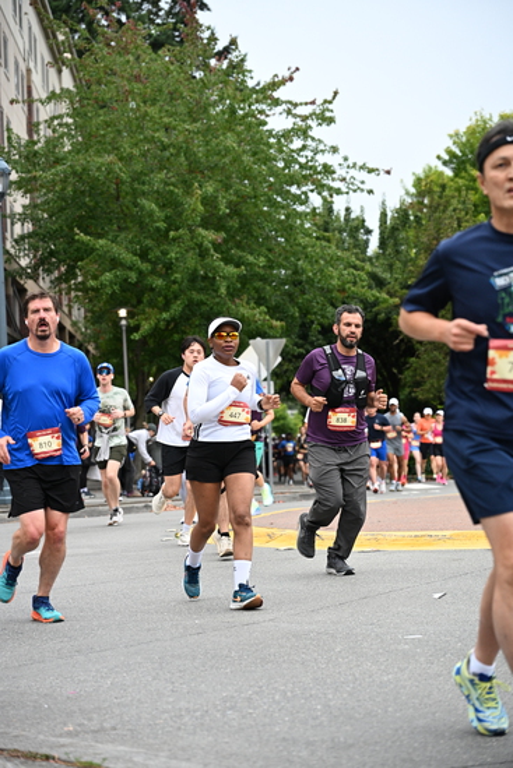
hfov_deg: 16.1
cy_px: 384
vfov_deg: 23.9
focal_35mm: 85
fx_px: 1816
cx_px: 256
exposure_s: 1/800
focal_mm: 85
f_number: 4
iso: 1600
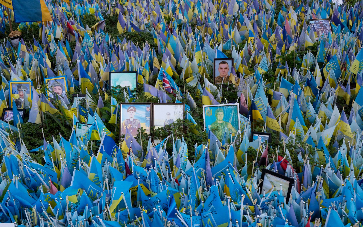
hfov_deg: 51.5
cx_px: 181
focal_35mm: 38
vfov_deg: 33.6
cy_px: 118
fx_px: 376
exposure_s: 1/800
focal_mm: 37
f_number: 16
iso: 1600
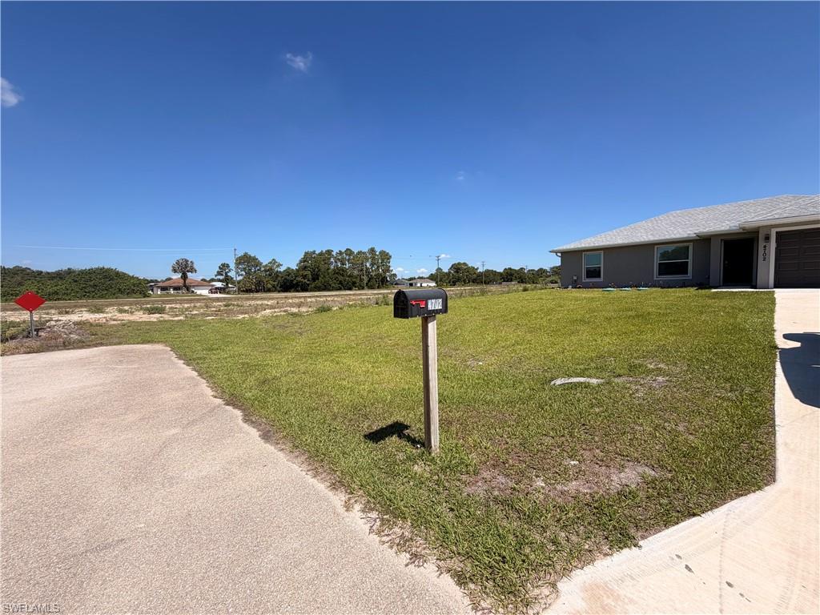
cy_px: 308
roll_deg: +1.8
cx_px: 410
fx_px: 332
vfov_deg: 85.7
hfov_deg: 102.1
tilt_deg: -4.7
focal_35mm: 14
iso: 20
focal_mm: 2.22
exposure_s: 1/1017
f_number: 2.2
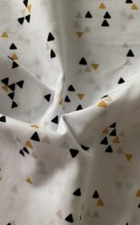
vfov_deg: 38.2
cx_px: 43
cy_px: 115
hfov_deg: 24.2
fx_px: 324
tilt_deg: -79.5
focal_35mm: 53
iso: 250
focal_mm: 4.25
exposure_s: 1/60
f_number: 1.8
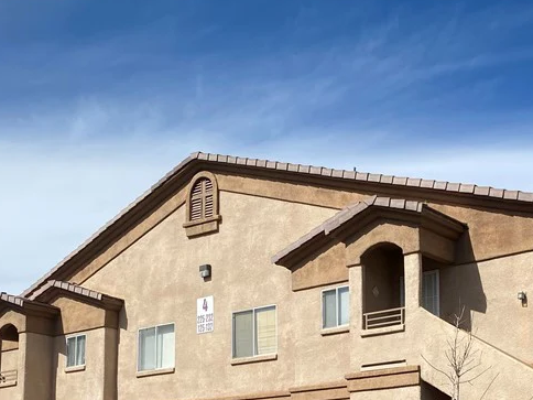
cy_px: 409
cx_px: 407
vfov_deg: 25.2
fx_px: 847
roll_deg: -0.2
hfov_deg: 34.1
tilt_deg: +6.1
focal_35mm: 55
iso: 32
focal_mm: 4.25
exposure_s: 1/5025
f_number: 1.8
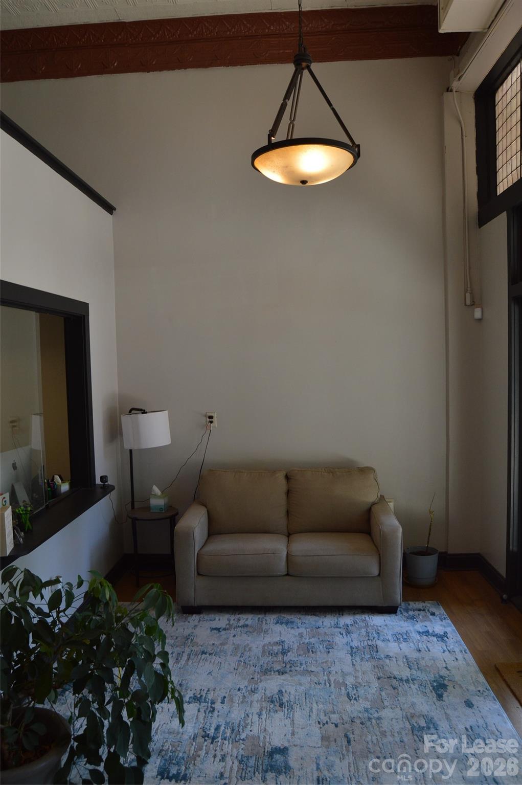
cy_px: 392
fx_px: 588
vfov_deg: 67.4
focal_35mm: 27
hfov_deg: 47.9
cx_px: 261
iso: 400
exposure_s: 1/100
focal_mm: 18
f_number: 5
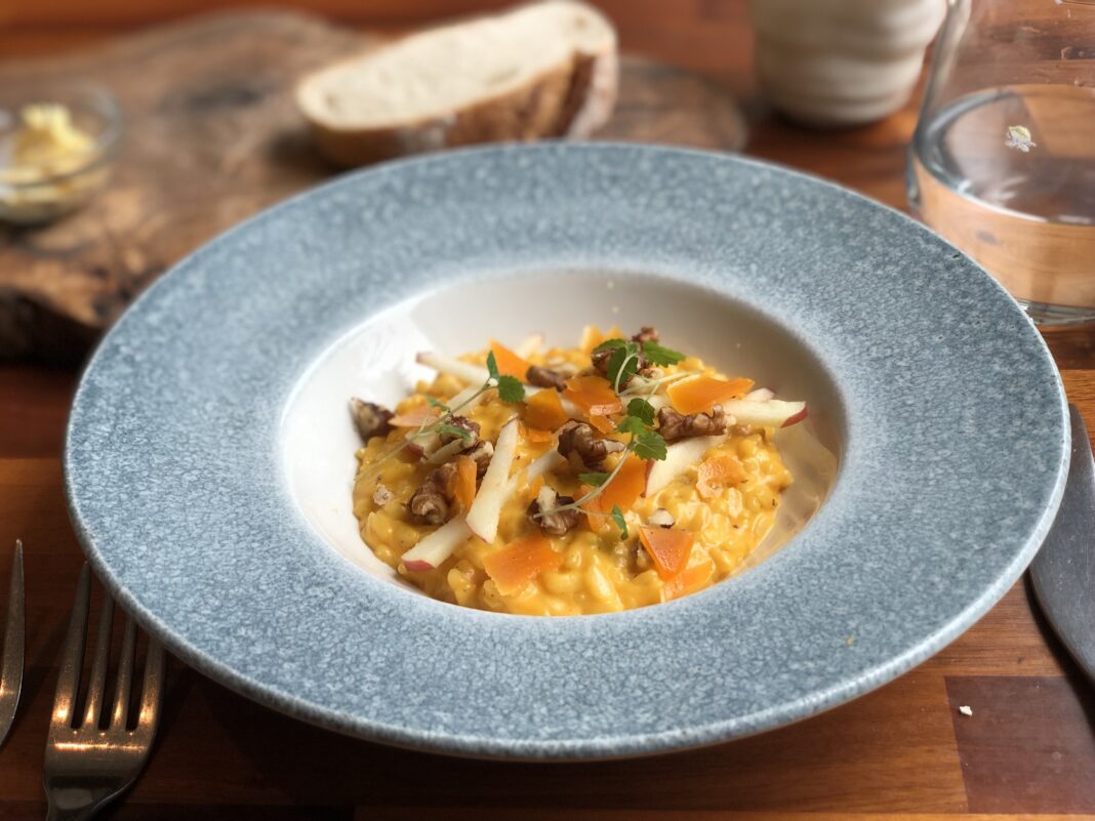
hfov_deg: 36.8
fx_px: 1645
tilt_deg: -36.8
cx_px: 548
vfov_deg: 28.0
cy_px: 410
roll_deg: +2.6
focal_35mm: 52
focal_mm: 6
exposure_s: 1/50
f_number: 2.4
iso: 40
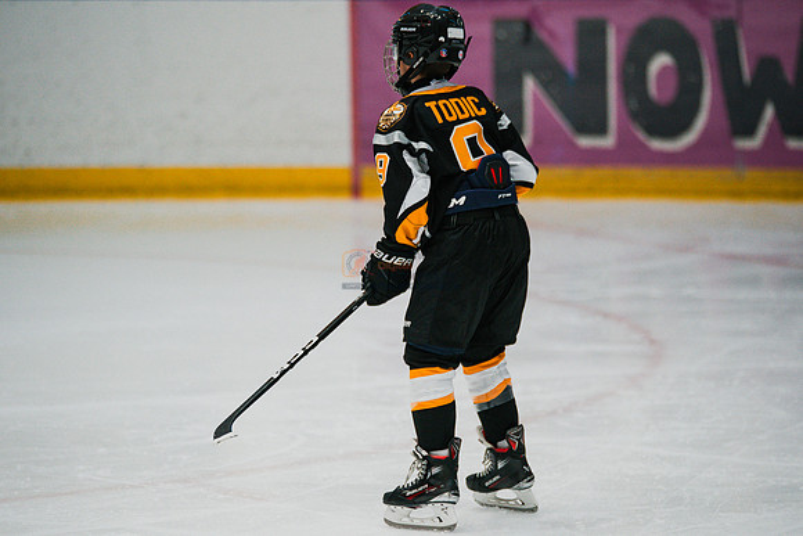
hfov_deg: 8.8
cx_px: 402
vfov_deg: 5.9
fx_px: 5220
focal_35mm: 234
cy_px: 268
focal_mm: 234
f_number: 3.2
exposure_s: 1/1600
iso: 3200
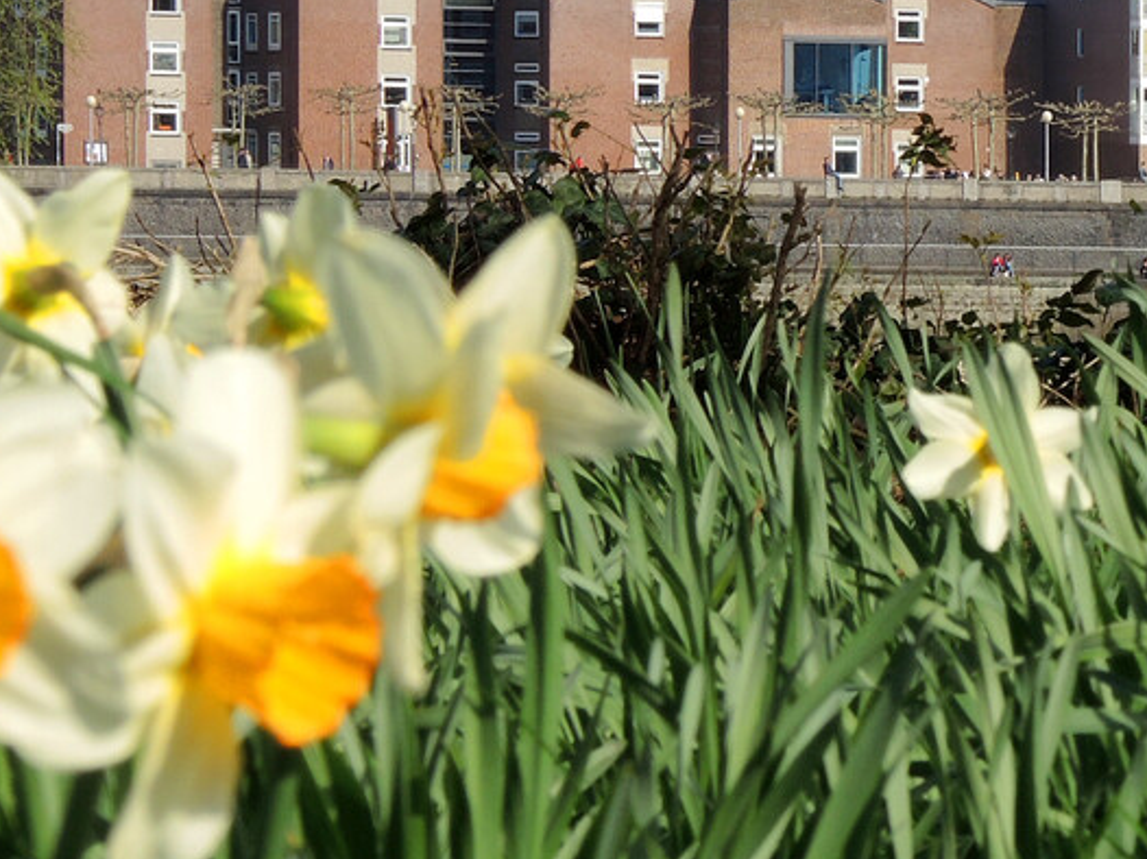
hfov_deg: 5.1
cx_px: 1446
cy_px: 243
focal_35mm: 385
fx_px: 12751
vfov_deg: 3.9
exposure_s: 1/250
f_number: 7.1
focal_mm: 28.4
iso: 80
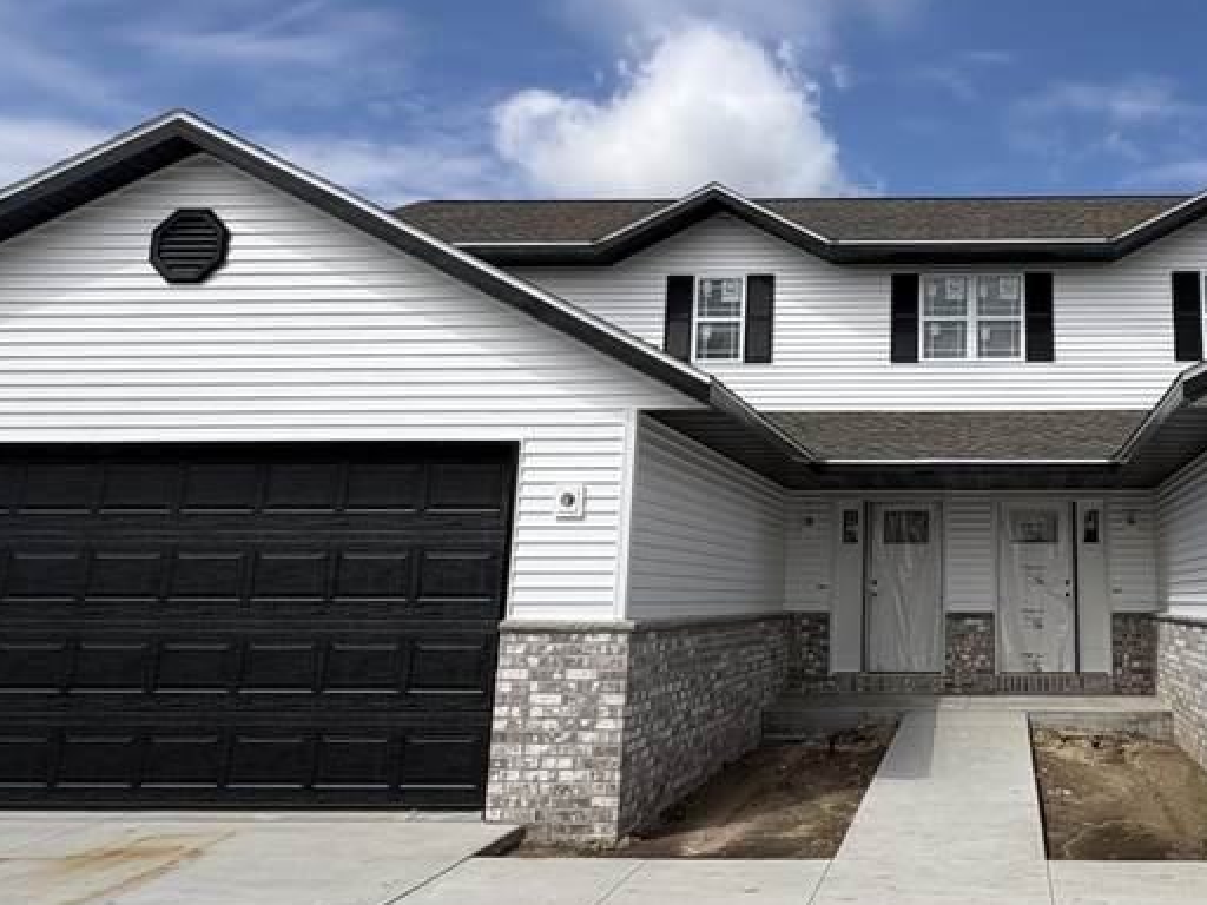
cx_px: 971
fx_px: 1220
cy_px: 332
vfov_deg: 40.4
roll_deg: +0.2
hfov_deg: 49.4
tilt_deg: +13.0
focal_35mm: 35
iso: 50
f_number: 2.2
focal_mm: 2.22
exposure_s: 1/3247
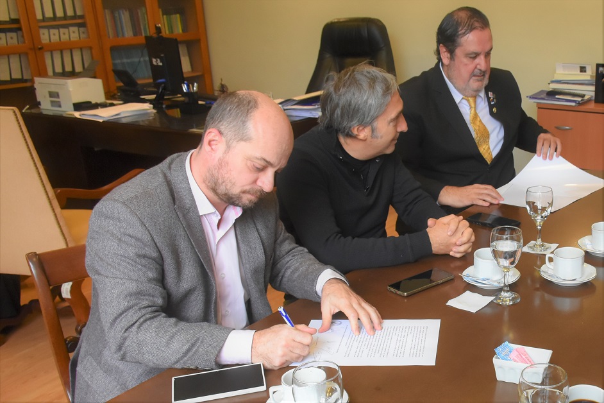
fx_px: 453
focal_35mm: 27
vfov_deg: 47.9
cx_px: 302
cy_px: 202
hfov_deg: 67.4
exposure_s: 1/160
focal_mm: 18
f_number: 6.3
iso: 1600
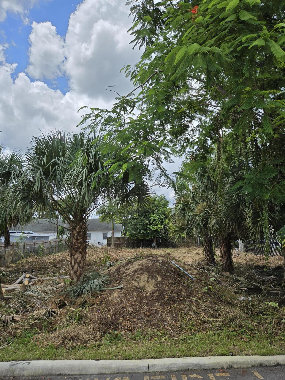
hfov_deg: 58.9
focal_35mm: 23
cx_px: 142
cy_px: 190
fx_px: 252
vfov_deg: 73.9
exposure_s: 1/2921
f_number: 1.8
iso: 40
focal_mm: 5.4
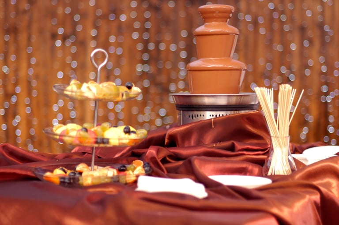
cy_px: 112
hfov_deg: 27.0
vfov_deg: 18.1
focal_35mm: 75
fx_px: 705
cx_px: 170
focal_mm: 50
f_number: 1.6
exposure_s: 1/80
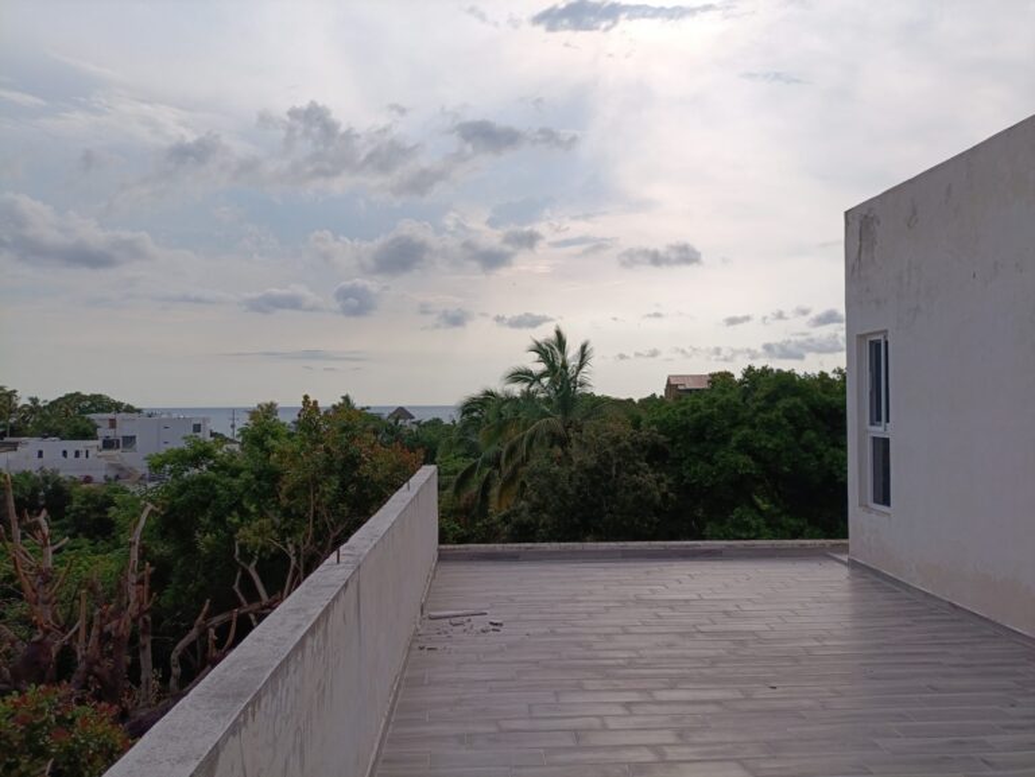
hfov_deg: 69.4
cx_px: 518
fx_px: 748
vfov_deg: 54.9
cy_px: 388
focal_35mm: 25
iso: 50
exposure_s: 1/1043
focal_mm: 4.71
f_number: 1.7
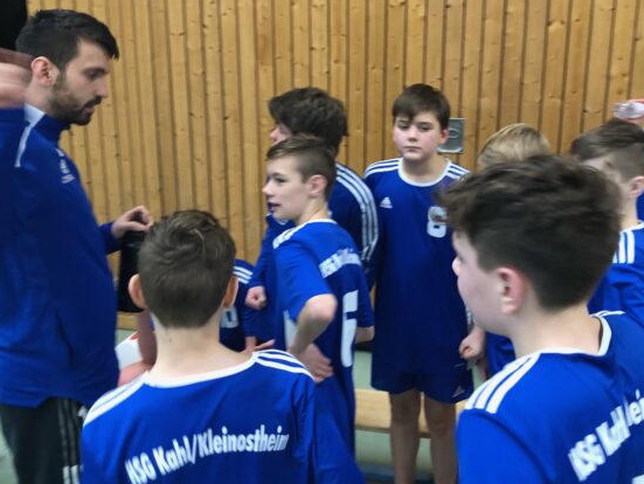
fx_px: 726
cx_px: 338
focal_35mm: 39
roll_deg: +2.2
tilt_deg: -13.1
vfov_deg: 36.8
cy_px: 213
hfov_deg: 47.8
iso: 320
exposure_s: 1/30
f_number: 1.8
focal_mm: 3.99
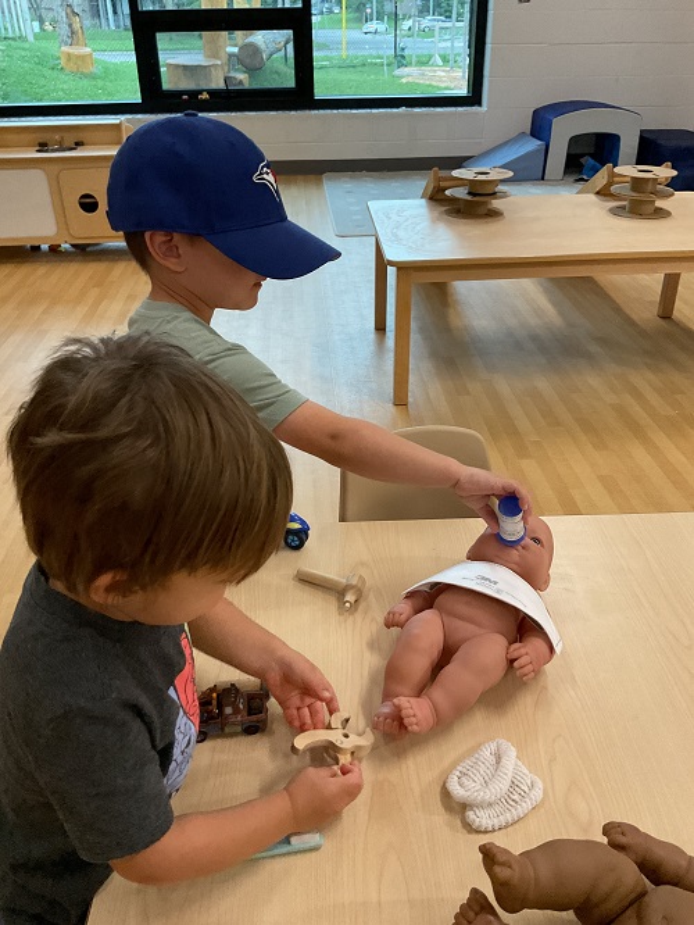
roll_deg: +1.4
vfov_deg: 61.6
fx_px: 775
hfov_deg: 48.3
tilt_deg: -32.9
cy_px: 462
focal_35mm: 29
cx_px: 347
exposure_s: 1/60
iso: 250
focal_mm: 3
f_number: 1.8
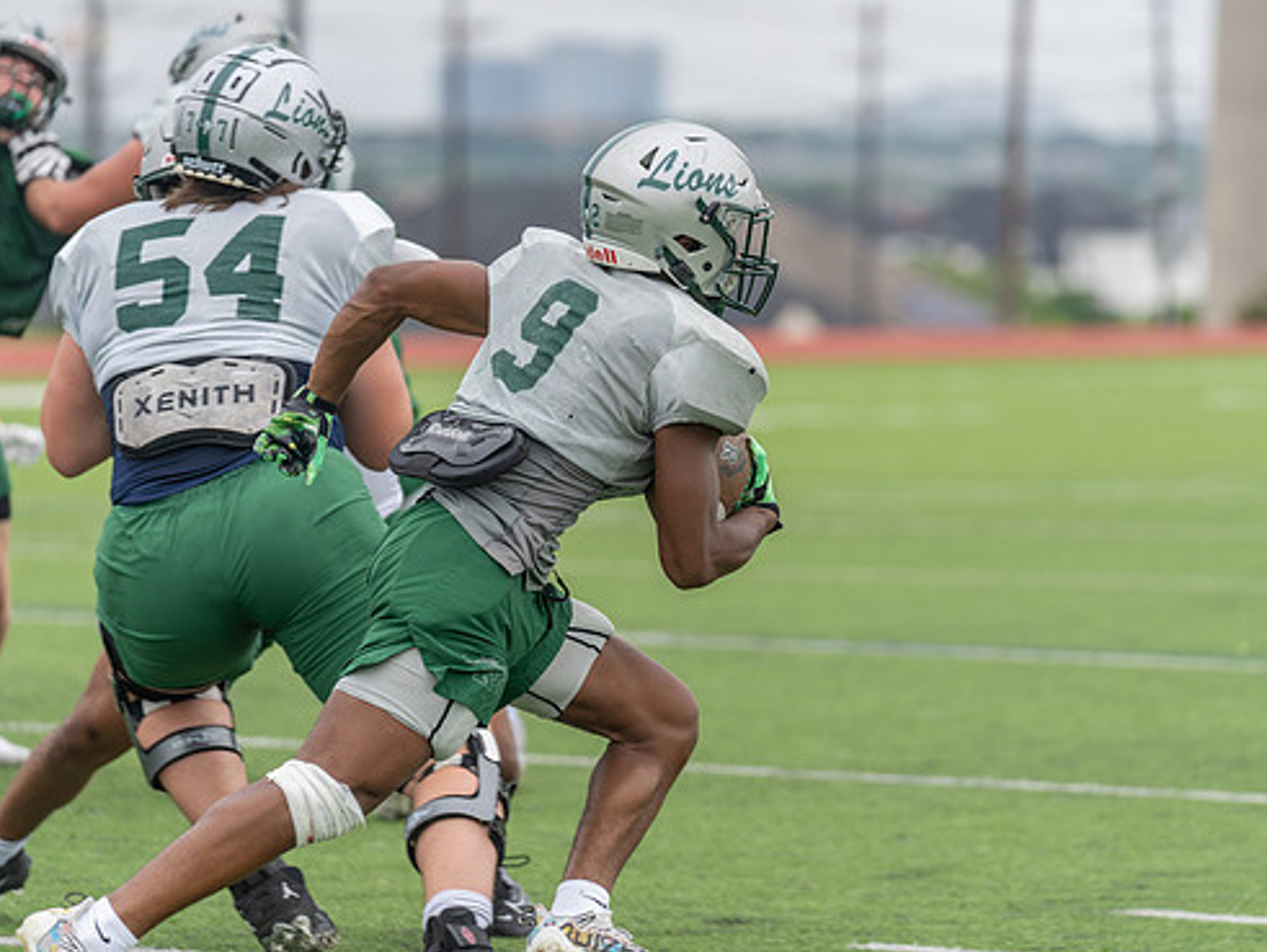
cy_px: 468
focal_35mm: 227
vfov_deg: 6.6
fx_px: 8315
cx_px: 570
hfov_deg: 8.7
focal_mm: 200
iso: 250
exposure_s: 1/1250
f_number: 3.5
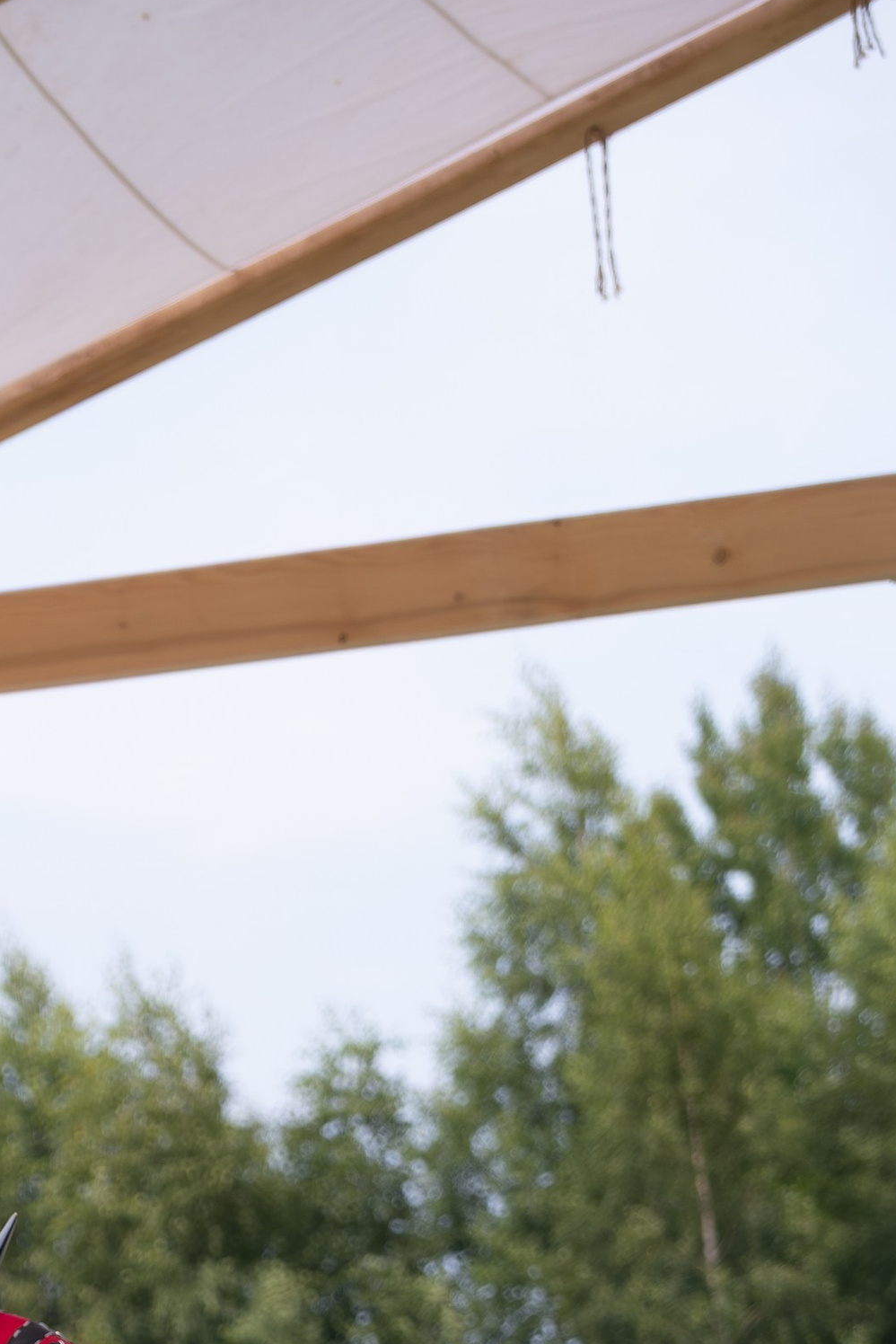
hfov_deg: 6.4
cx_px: -87
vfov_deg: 9.5
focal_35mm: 213
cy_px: 1697
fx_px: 7948
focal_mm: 55
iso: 320
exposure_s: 1/1250
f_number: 4
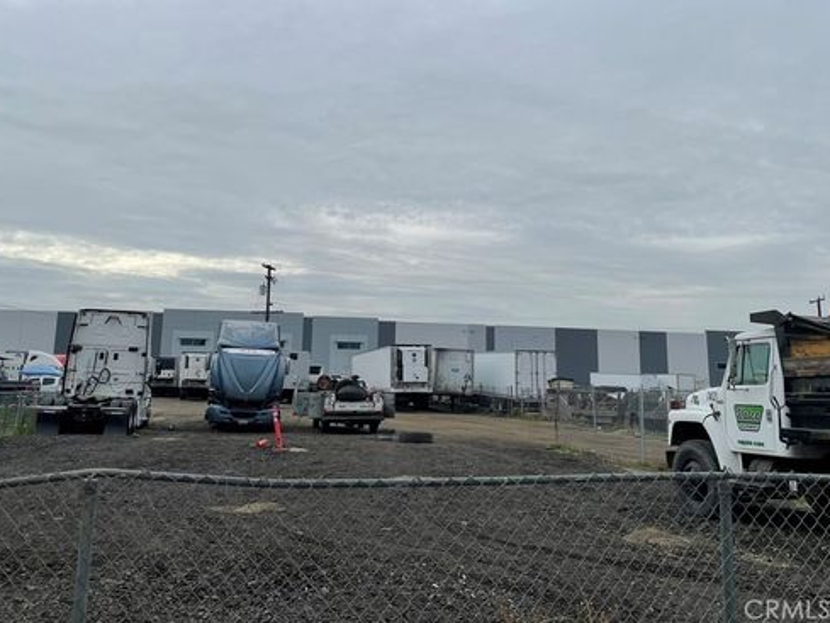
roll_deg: -1.2
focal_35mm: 34
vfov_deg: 41.4
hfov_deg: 53.9
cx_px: 411
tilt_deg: +12.7
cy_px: 217
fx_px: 815
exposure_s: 1/3610
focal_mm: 4.2
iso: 32
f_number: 1.6
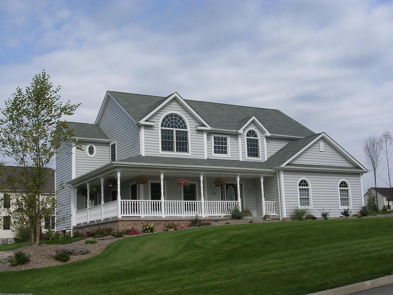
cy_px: 146
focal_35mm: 47
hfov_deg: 40.4
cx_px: 195
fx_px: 534
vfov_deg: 30.9
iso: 100
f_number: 6.1
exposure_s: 1/279
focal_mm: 7.1
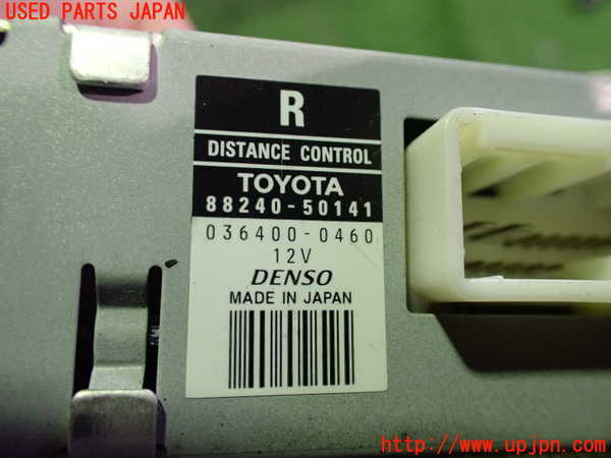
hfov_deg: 60.0
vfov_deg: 46.8
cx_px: 306
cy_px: 229
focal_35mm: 30
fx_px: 530
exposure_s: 1/60
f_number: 2.3
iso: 800
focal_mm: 5.4
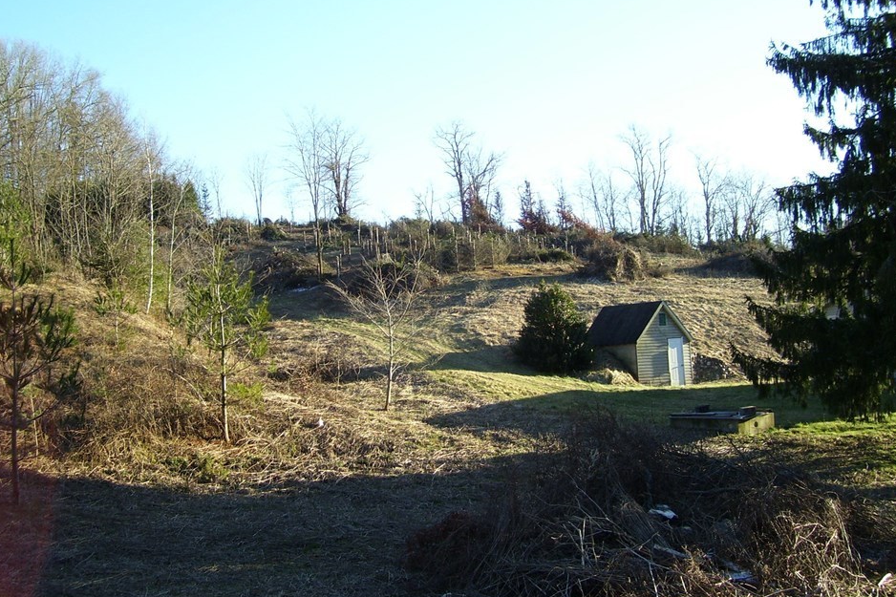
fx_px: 1045
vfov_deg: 31.8
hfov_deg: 46.4
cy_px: 253
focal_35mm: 42
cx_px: 420
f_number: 2.7
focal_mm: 6
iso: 80
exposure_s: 1/350
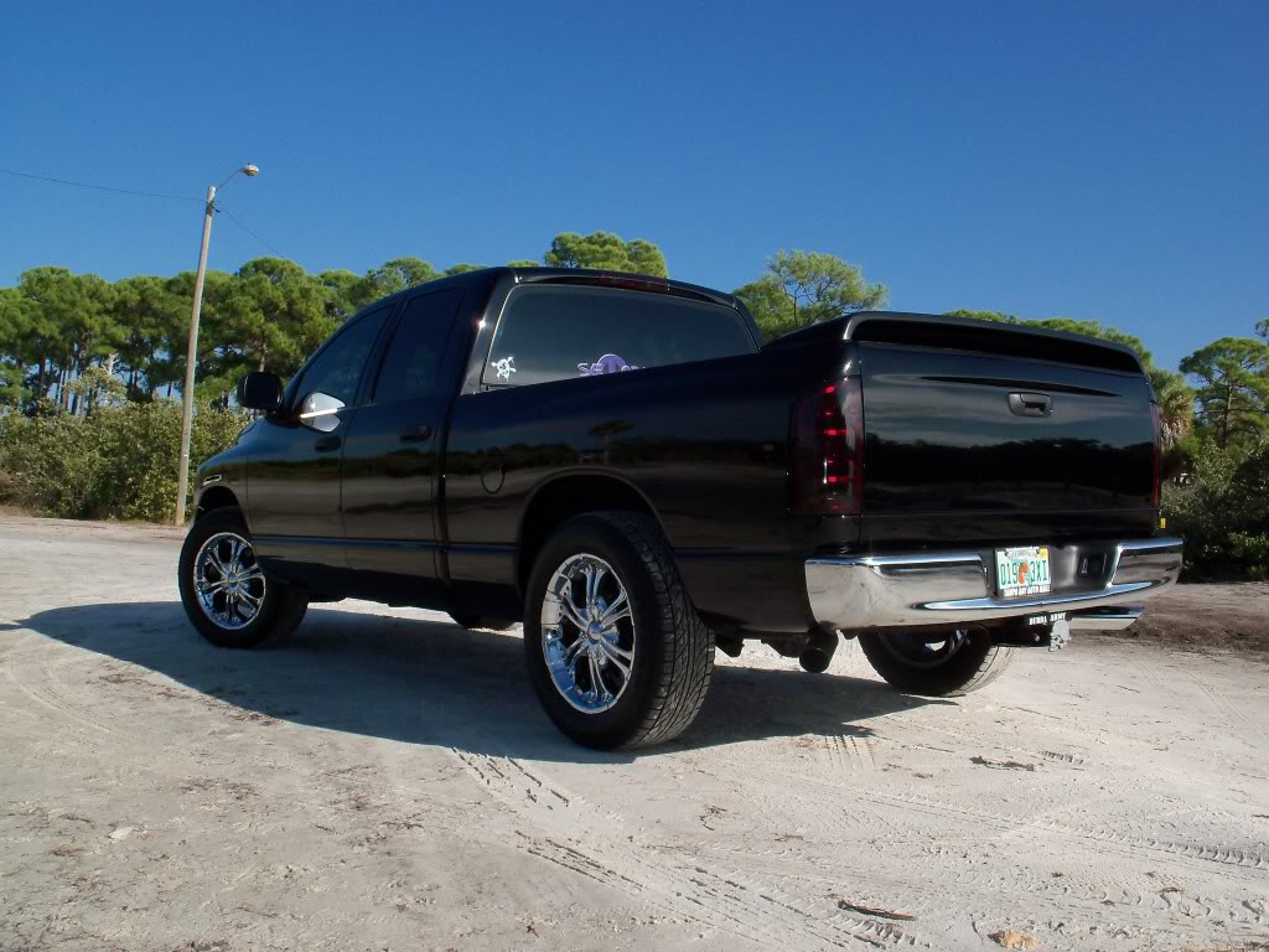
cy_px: 476
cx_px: 634
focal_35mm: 35
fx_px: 1283
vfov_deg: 40.7
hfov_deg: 52.6
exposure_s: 1/640
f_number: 5.5
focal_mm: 6.3
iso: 80
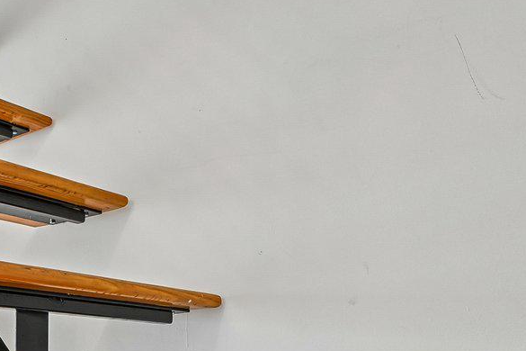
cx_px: -33
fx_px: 716
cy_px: 373
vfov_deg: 25.7
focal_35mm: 49
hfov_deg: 35.3
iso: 100
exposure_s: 1/25
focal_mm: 14
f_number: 8
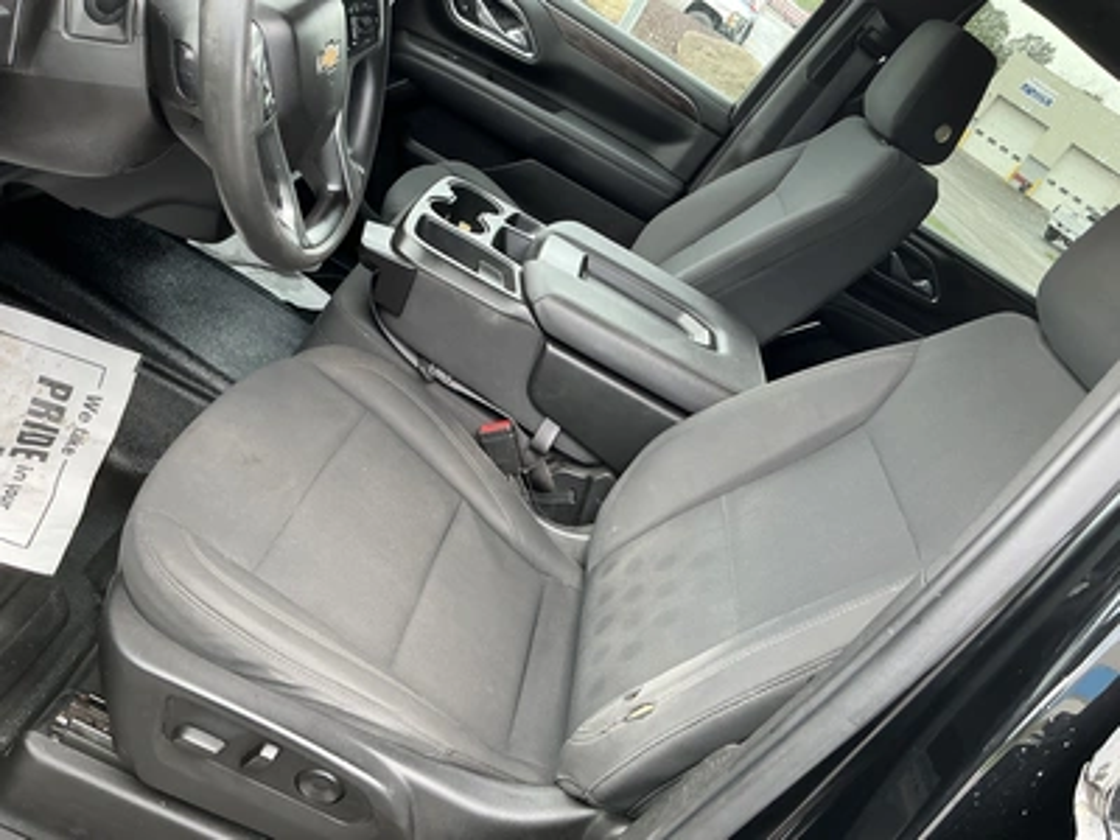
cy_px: 420
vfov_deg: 49.7
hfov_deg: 63.4
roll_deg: -34.8
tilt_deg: -27.8
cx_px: 560
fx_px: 906
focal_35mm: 28
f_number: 1.8
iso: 64
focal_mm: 3
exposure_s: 1/97
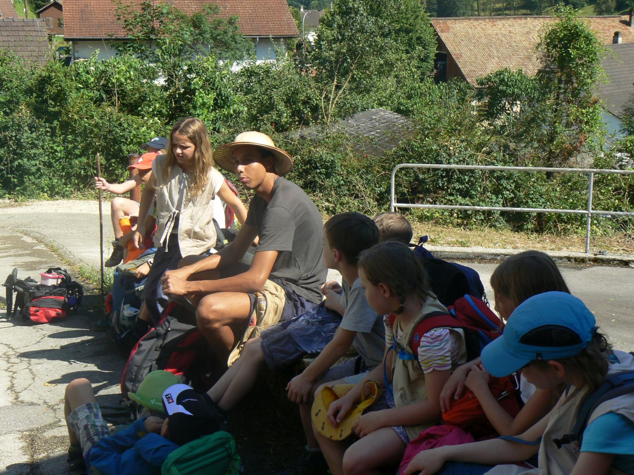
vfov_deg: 25.2
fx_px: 1062
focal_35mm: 58
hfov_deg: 33.2
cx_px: 317
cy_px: 238
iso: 80
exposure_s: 1/200
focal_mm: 9.6
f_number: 5.6
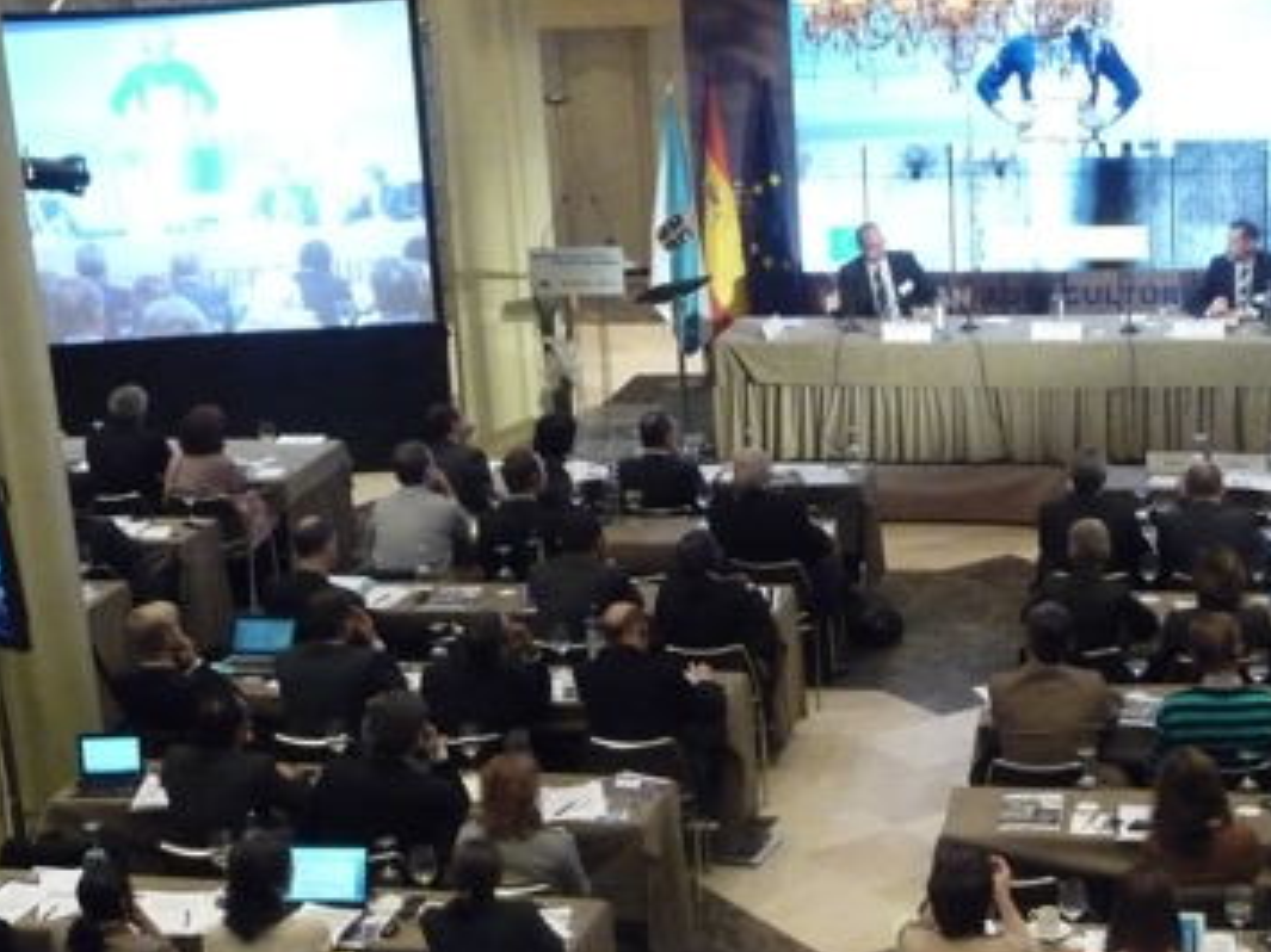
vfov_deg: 21.2
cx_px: 770
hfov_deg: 28.1
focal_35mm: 69
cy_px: 599
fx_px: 2533
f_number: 3.8
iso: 800
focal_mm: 6.3
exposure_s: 1/30
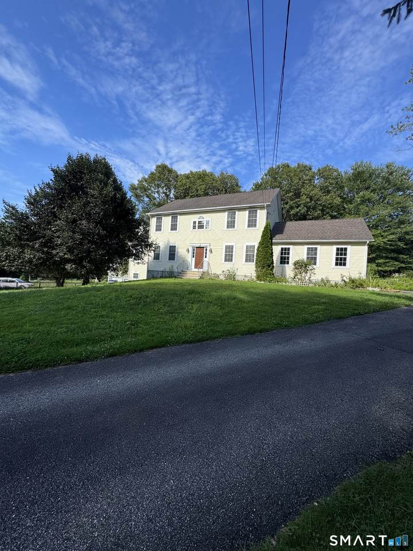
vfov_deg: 102.1
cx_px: 206
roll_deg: -3.0
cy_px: 276
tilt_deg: +1.5
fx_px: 223
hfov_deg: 85.7
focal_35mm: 14
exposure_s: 1/1034
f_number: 2.2
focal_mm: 2.22
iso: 40
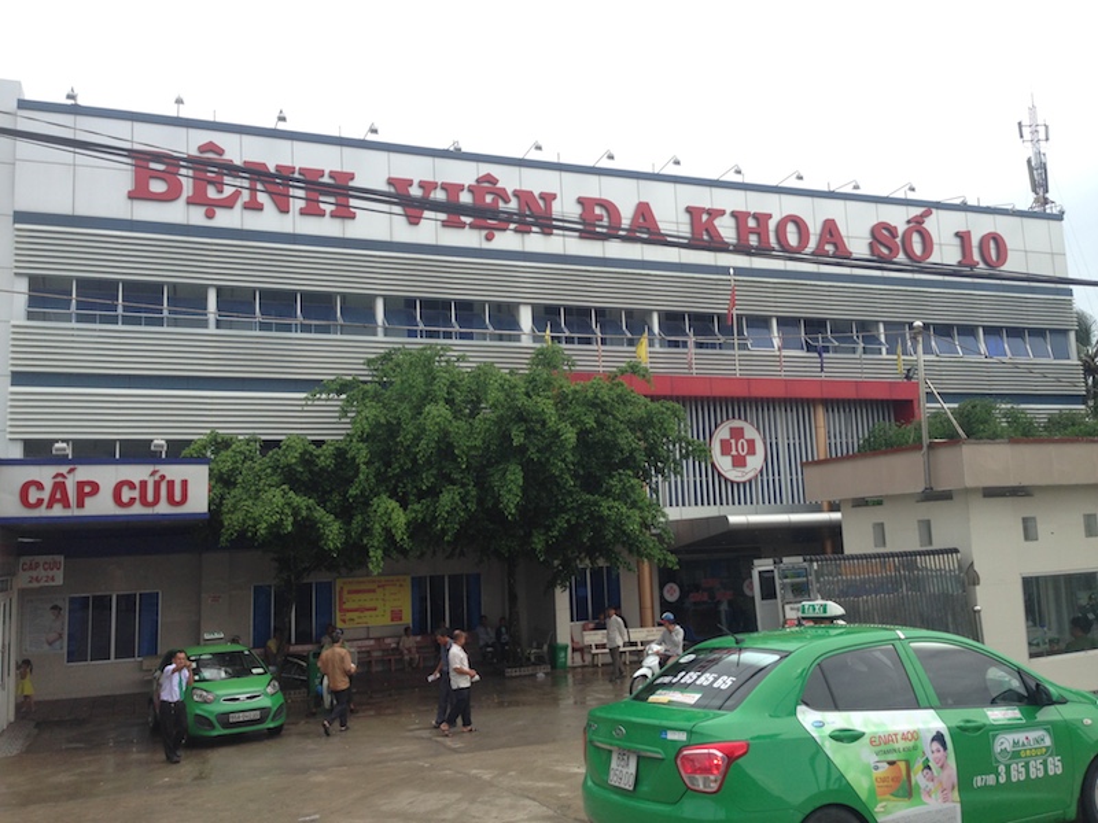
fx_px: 1047
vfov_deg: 42.9
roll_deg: +0.6
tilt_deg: +9.0
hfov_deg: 55.4
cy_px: 412
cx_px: 549
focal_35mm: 33
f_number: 2.4
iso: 50
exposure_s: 1/565
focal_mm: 4.12
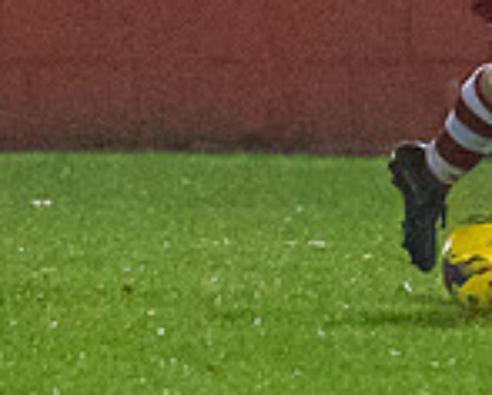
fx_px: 25764
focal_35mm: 1767
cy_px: -249
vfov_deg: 0.9
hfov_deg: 1.1
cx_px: 383
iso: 6400
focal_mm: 181
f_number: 2.8
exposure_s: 1/1250
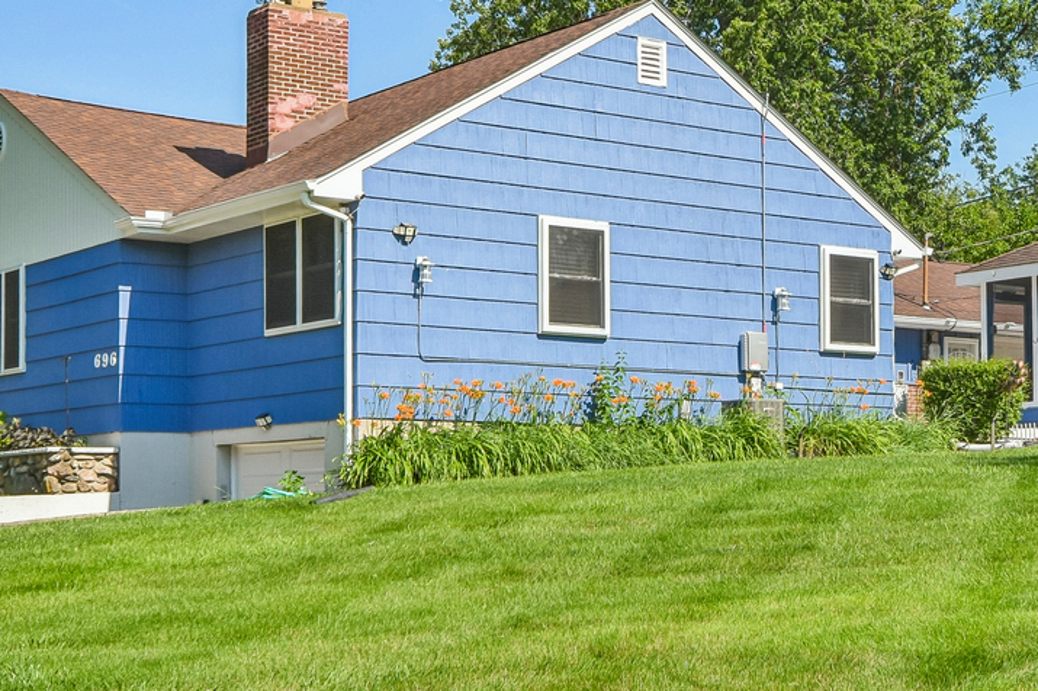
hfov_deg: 29.6
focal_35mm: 68
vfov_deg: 19.8
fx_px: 1960
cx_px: 620
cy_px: 167
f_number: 8
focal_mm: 20
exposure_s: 1/1000
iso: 400
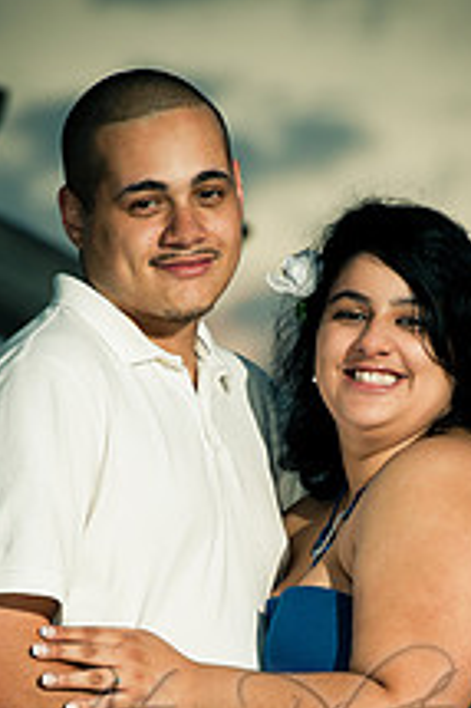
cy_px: 701
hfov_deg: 3.3
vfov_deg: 4.9
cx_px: 272
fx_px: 8216
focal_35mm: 418
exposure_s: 1/200
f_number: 5.6
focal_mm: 200
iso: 200
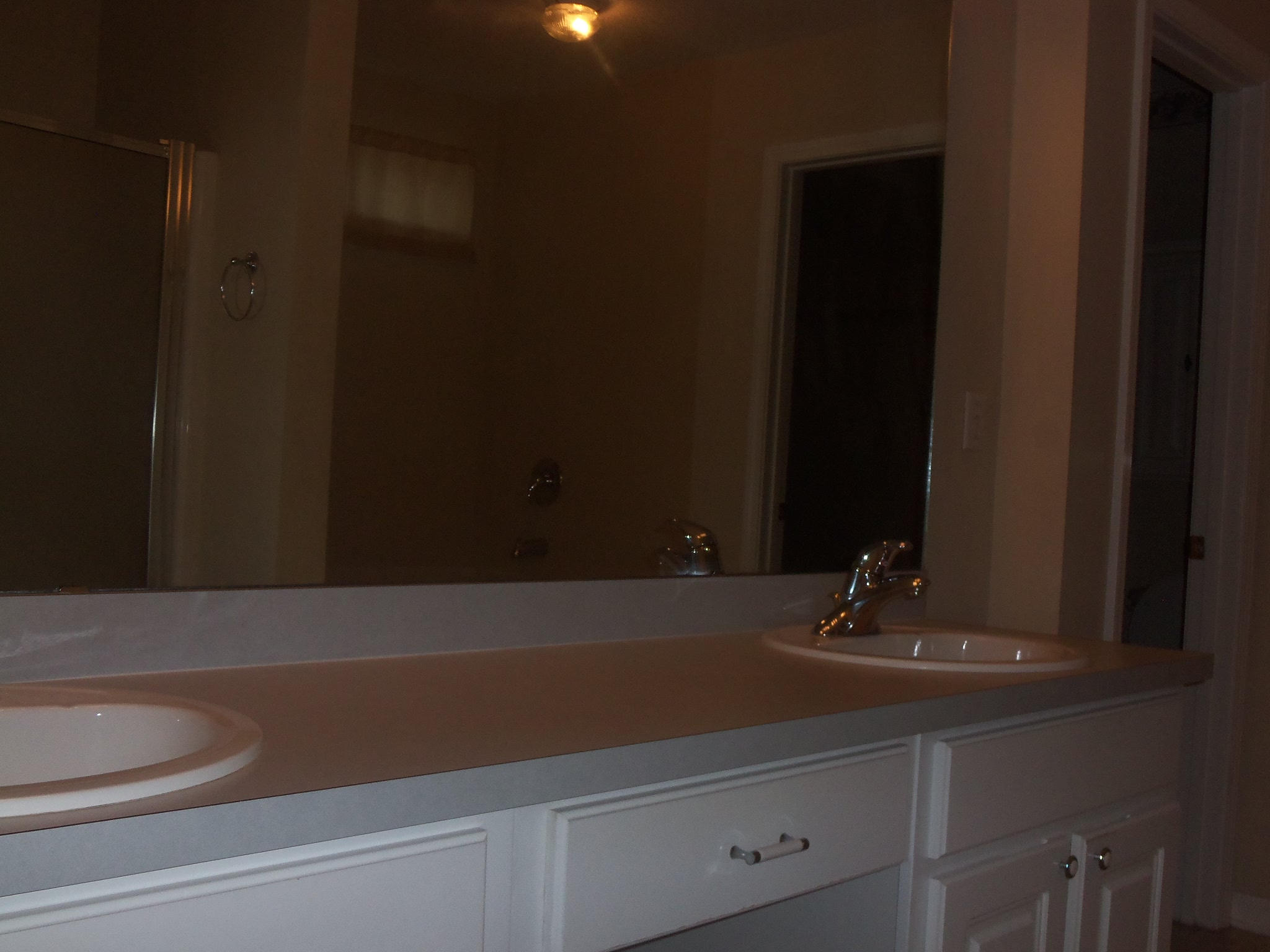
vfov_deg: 38.7
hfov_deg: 50.1
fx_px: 1357
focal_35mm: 37
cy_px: 476
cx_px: 635
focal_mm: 6.7
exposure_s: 1/30
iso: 125
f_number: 3.6
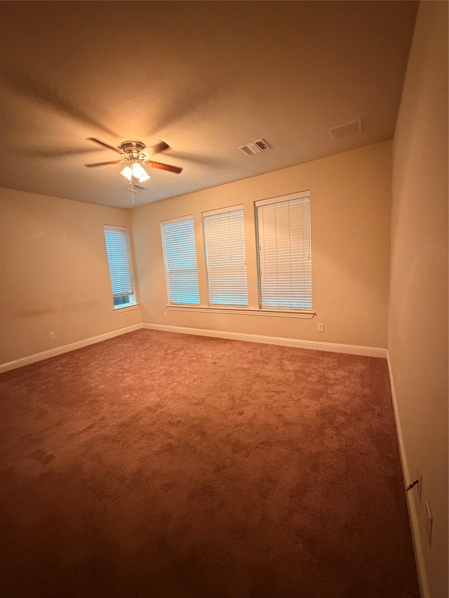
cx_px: 224
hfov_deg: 85.7
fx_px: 242
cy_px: 299
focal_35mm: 14
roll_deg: +4.0
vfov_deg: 102.1
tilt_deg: -7.9
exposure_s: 1/40
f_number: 2.2
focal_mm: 2.22
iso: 1000
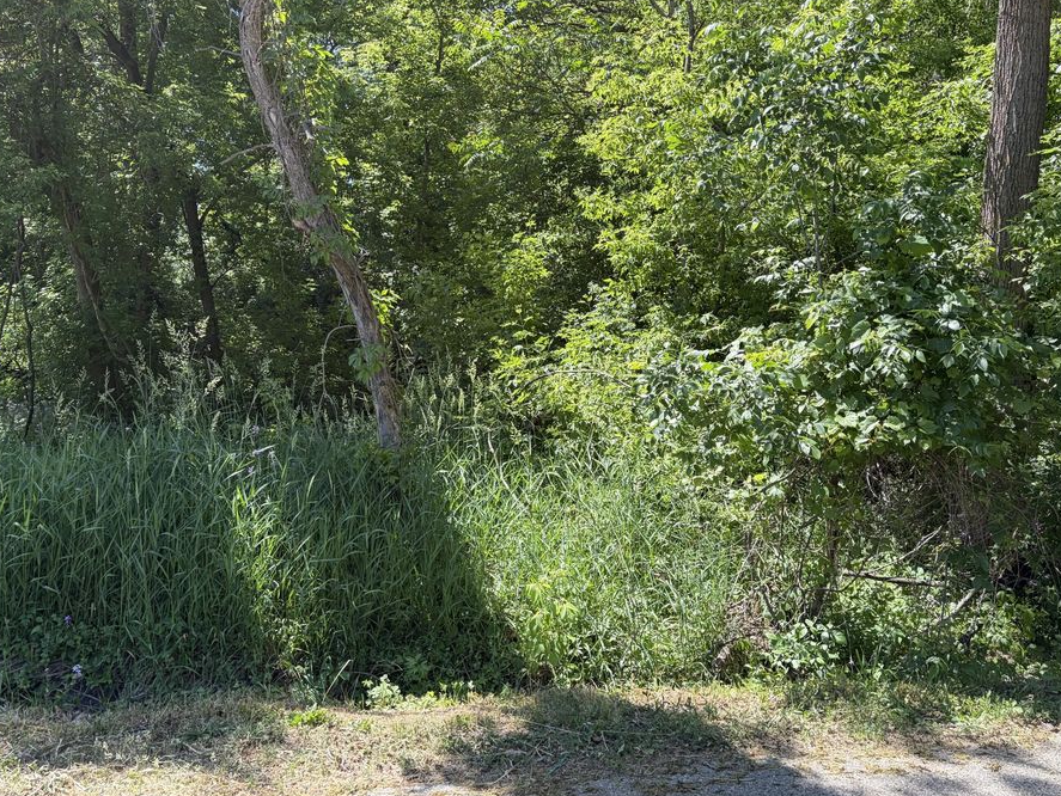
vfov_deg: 46.7
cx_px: 482
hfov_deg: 59.8
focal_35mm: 30
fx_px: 920
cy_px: 348
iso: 50
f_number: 1.6
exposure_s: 1/647
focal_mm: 5.96
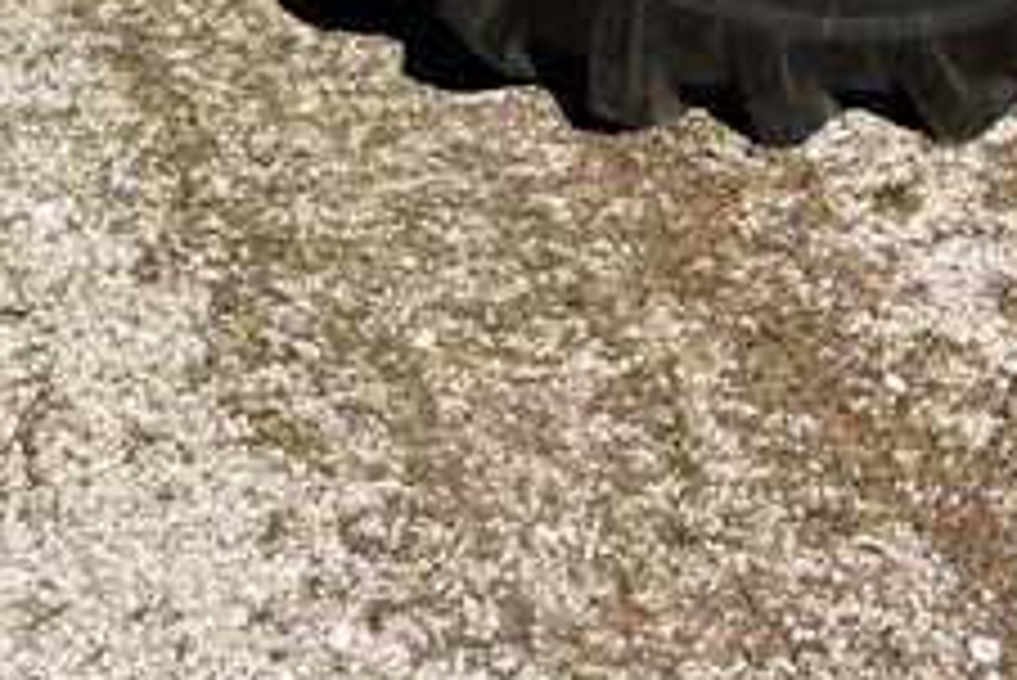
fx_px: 2996
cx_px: 187
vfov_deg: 11.4
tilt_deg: -8.2
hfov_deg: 19.1
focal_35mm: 106
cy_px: -757
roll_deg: +1.5
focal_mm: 5.1
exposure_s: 1/5848
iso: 50
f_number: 1.6
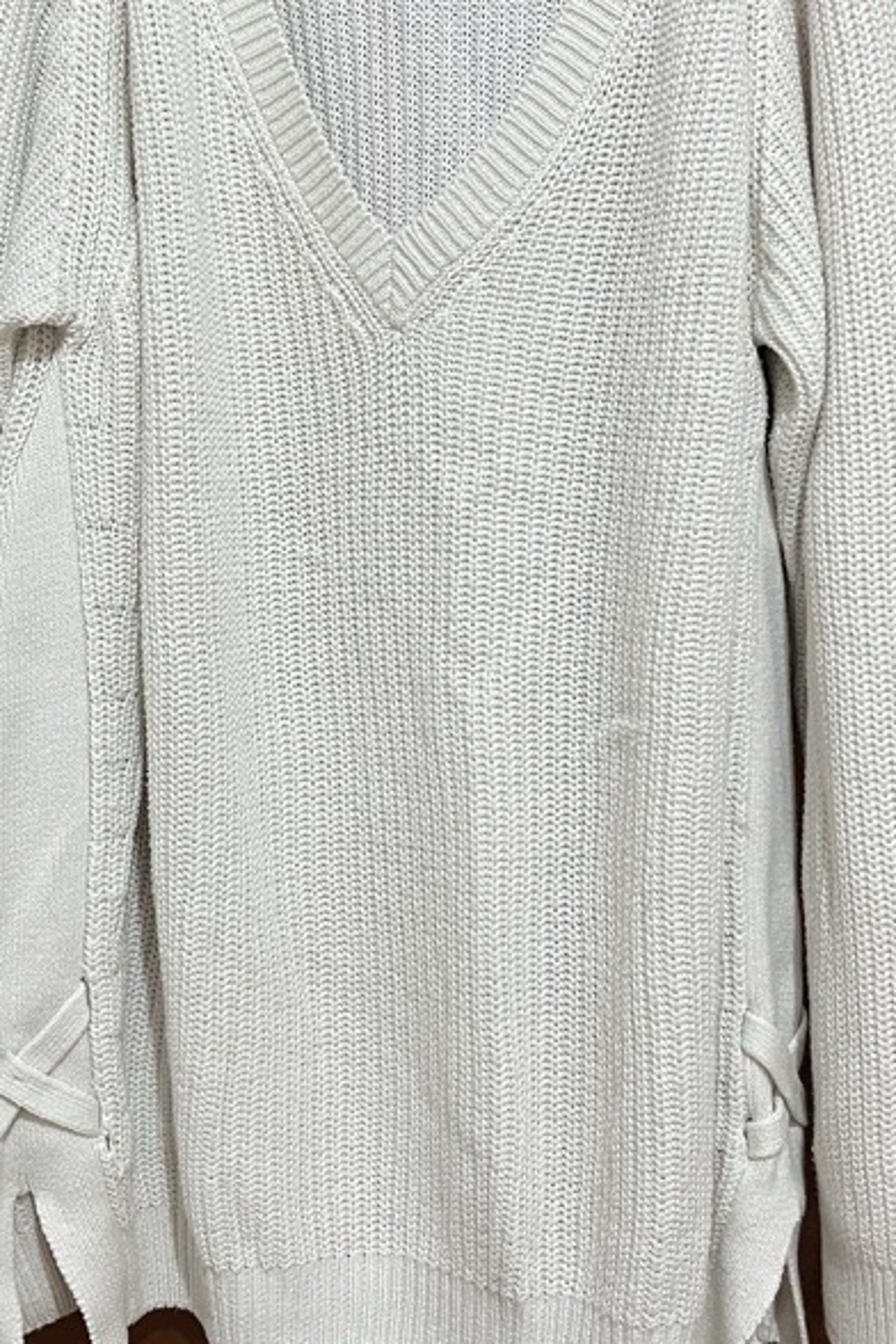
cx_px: 405
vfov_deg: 42.6
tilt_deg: -6.1
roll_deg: +1.5
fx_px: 1717
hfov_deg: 29.2
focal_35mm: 46
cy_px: 574
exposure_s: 1/50
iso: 250
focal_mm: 5.1
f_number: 1.6
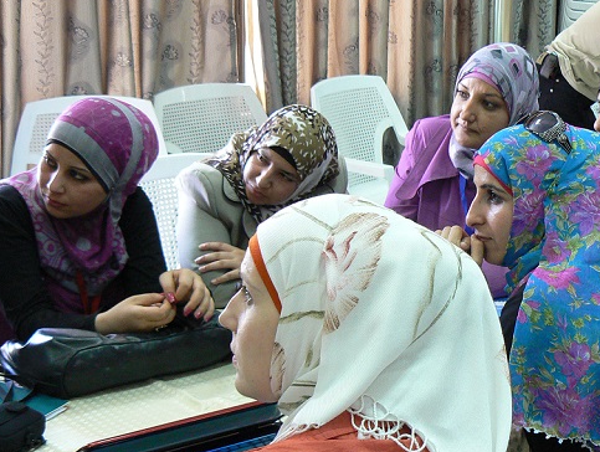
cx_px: 332
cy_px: 263
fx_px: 990
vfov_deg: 25.7
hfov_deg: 33.7
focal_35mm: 57
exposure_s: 1/15
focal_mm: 7.7
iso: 200
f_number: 2.8
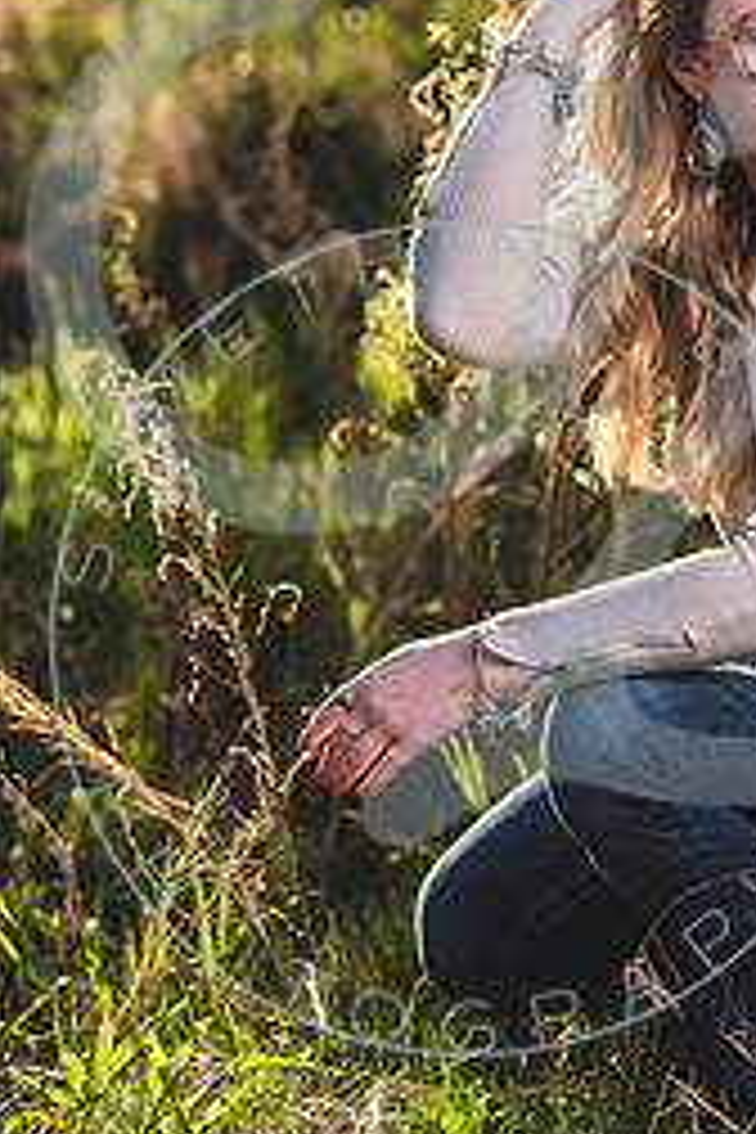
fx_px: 4788
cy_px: 297
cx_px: 670
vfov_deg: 13.5
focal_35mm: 152
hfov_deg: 9.0
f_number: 2.8
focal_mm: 85
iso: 100
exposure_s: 1/640
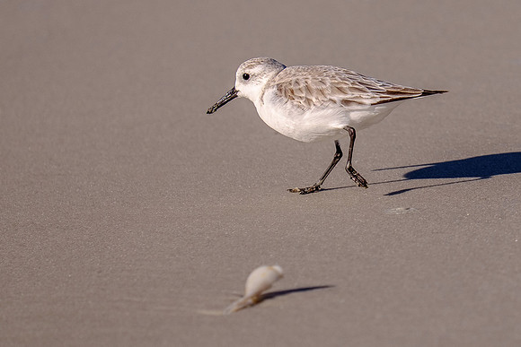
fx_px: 9476
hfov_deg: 3.1
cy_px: 174
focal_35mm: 655
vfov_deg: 2.1
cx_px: 459
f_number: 4.8
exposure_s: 1/2000
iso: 200
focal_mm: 200
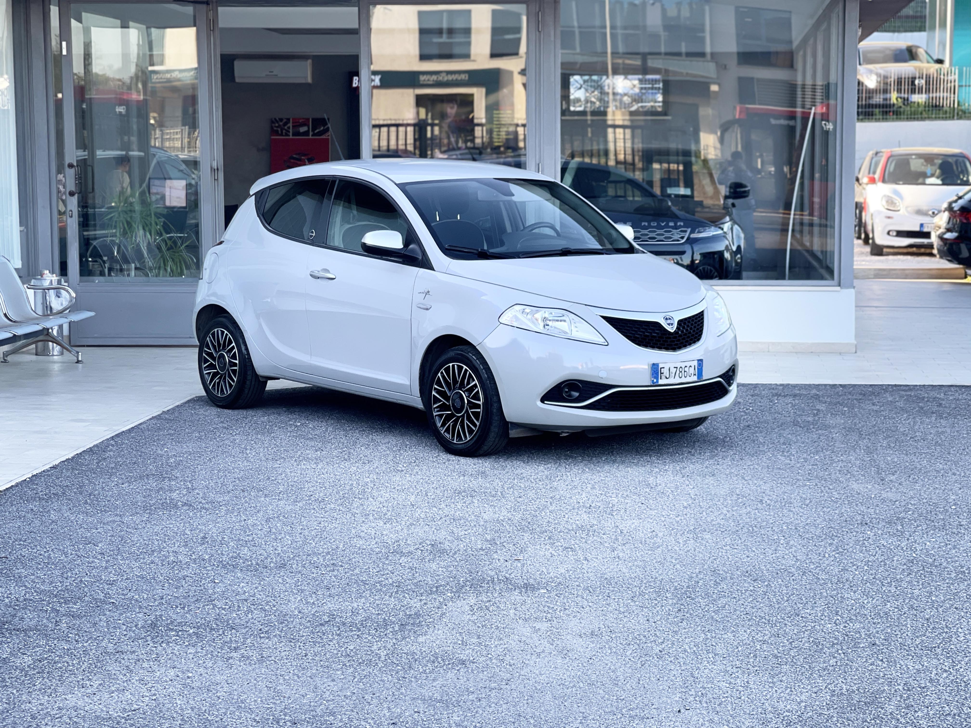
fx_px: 1795
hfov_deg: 30.3
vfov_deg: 22.9
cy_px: 364
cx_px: 486
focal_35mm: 64
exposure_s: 1/121
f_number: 2.2
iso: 40
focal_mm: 7.5
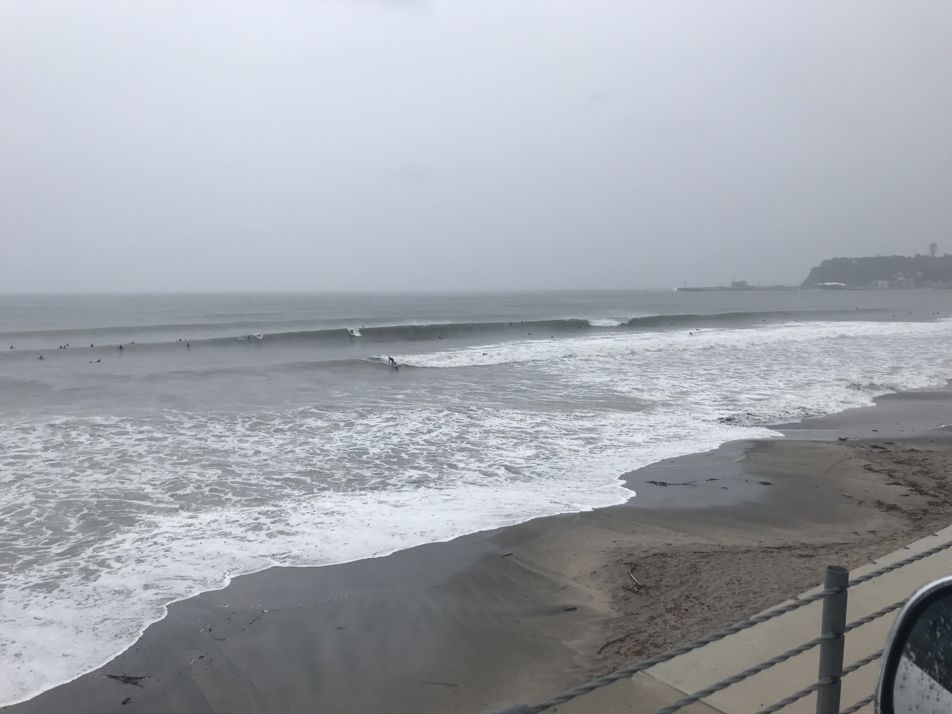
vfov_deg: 49.7
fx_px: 770
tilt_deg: -4.2
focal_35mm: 28
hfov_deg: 63.4
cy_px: 357
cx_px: 476
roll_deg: +1.5
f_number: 1.8
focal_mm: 3.99
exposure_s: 1/2037
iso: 20
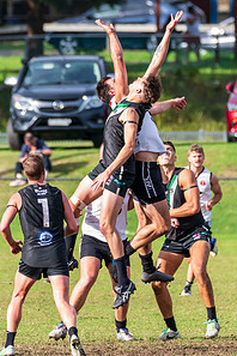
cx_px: 155
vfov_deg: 2.5
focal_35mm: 818
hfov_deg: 1.7
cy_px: 140
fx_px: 8077
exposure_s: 1/1250
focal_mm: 360
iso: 800
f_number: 7.1
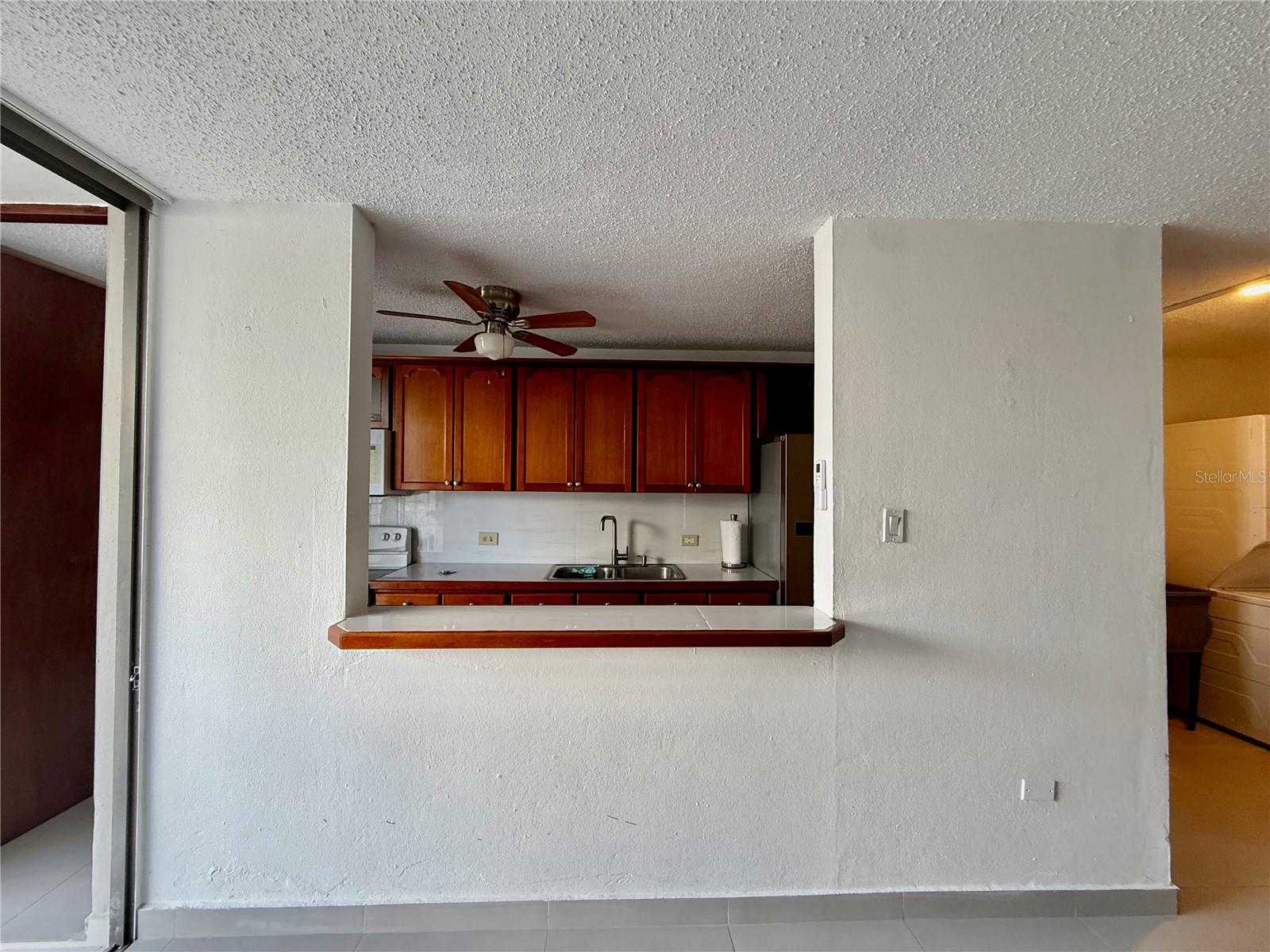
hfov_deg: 102.1
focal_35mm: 14
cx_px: 635
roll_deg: -0.5
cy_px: 476
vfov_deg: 85.7
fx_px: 514
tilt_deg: +1.0
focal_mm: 2.22
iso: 200
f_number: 2.2
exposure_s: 1/99
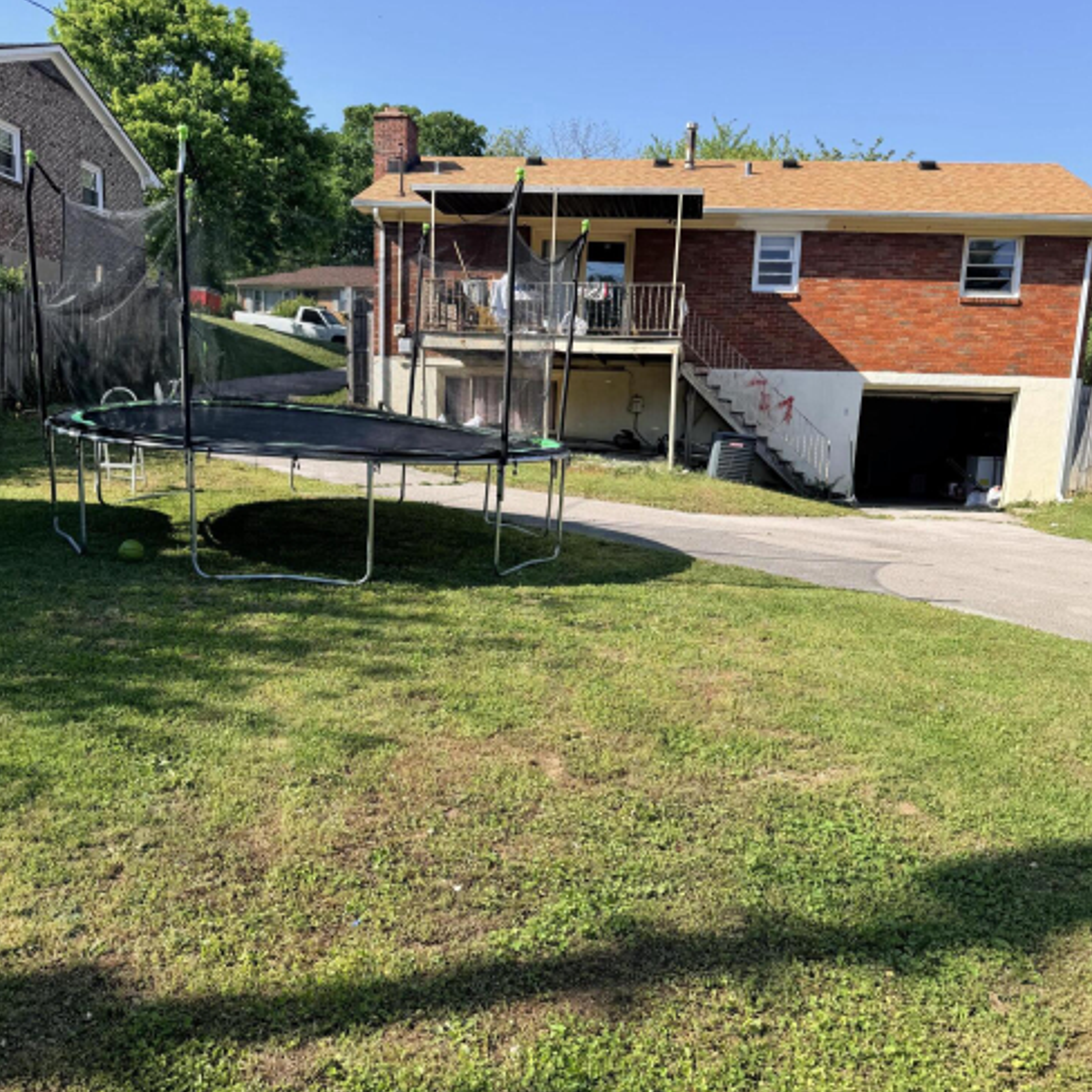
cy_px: 634
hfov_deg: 55.6
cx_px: 555
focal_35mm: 29
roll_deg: -3.0
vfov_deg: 55.4
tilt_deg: -9.8
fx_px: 1035
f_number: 1.78
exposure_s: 1/2445
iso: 80
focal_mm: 6.76
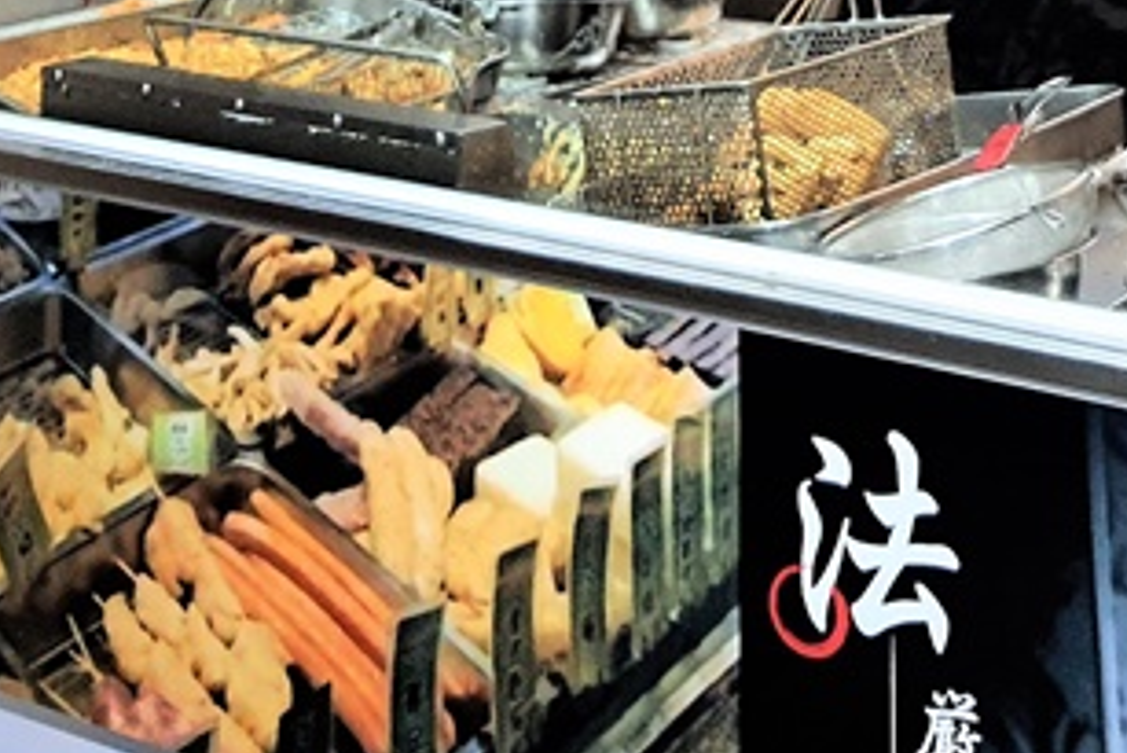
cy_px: -613
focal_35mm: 88
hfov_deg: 22.8
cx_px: 874
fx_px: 2756
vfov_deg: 13.8
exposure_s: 1/120
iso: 200
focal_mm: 4.32
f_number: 1.7
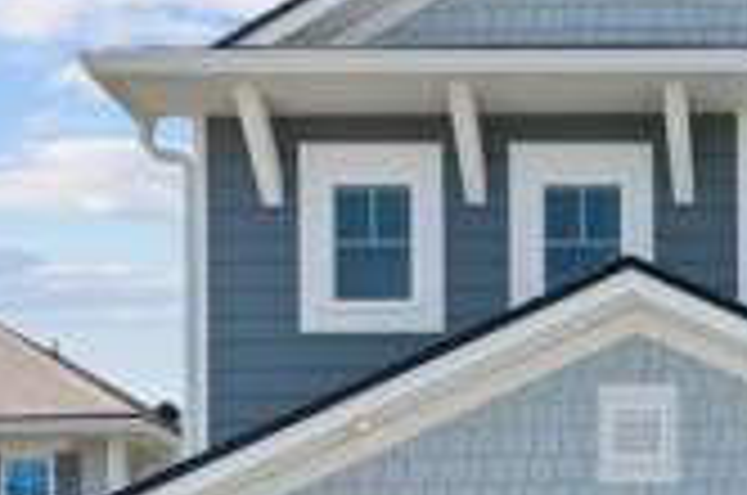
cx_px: 922
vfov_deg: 15.5
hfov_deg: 22.6
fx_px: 1698
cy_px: 704
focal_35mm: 82
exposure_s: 1/125
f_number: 8
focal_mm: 17
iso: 125
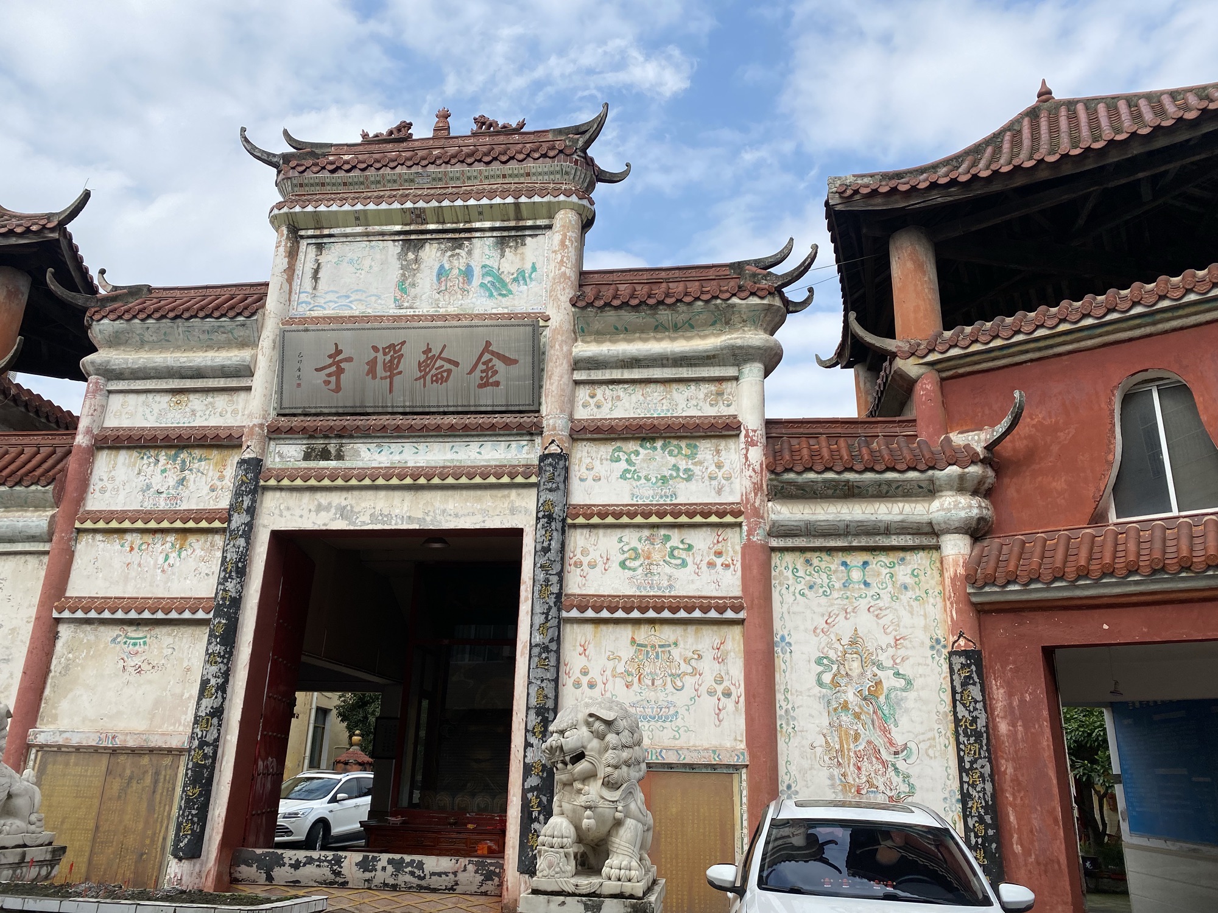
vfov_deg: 53.1
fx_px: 915
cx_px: 609
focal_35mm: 26
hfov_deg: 67.3
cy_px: 456
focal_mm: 4.25
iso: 32
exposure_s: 1/2755
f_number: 1.8
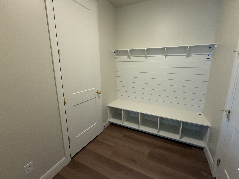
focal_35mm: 15
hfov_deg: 98.1
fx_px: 104
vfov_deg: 81.7
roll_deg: +0.8
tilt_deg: -11.4
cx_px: 126
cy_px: 84
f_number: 2.2
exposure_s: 1/120
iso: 400
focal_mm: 2.22
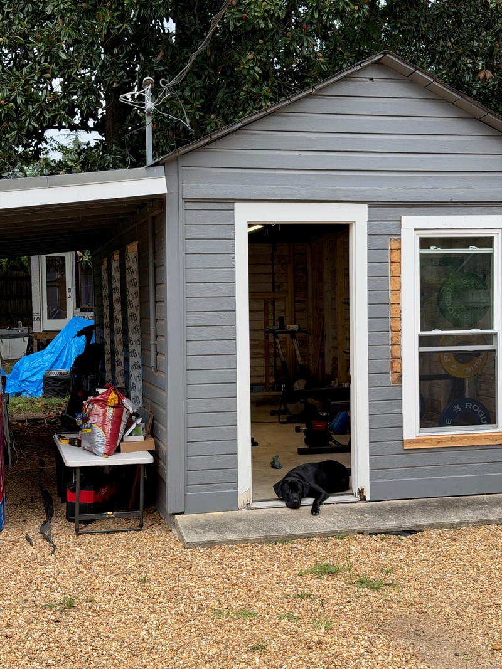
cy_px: 334
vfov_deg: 39.7
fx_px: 928
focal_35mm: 48
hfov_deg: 30.3
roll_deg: -1.2
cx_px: 251
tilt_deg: -1.3
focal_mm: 6.76
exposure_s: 1/939
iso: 80
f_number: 1.78
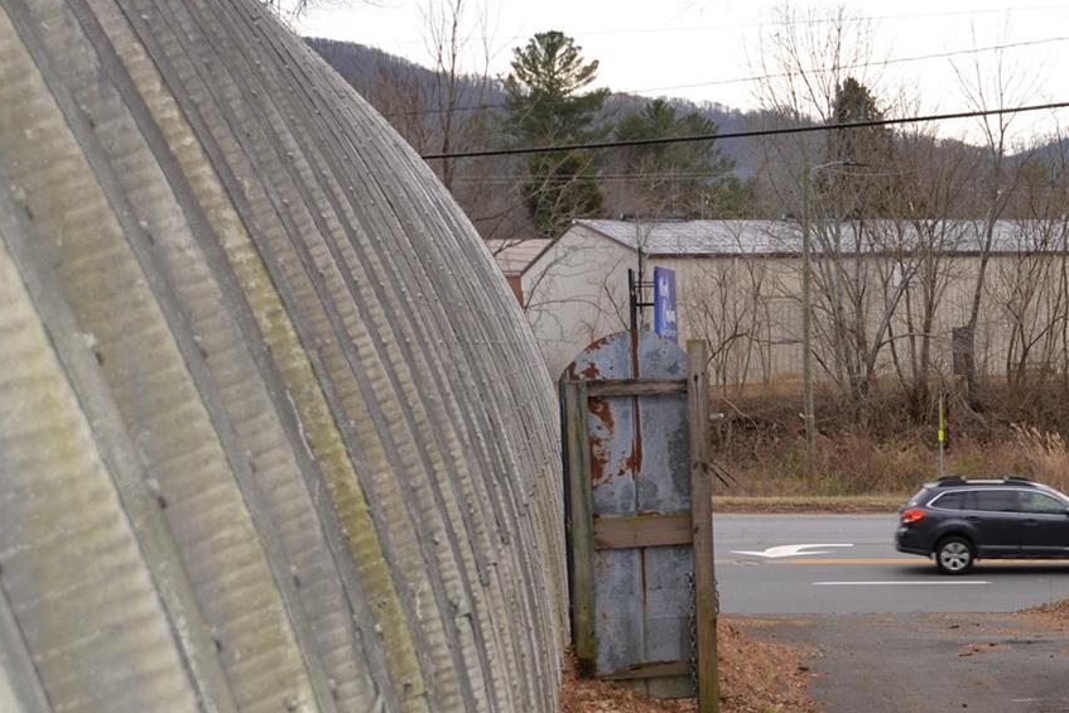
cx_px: 1039
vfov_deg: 18.1
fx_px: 2227
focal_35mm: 75
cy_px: 505
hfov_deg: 25.8
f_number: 4.5
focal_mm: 31
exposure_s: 1/200
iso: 100
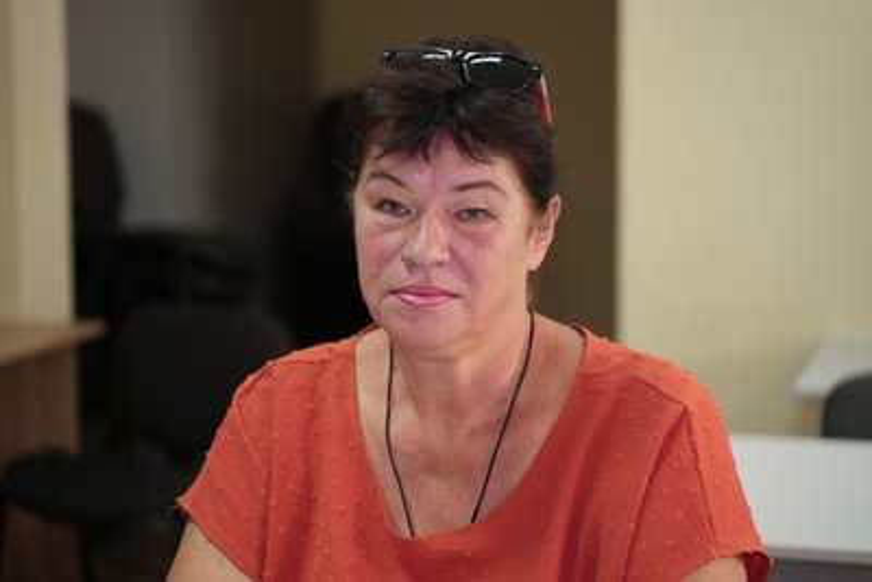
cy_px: 291
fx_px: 1817
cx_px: 436
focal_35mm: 75
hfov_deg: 27.0
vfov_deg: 18.2
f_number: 2.8
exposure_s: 1/50
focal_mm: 75
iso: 640
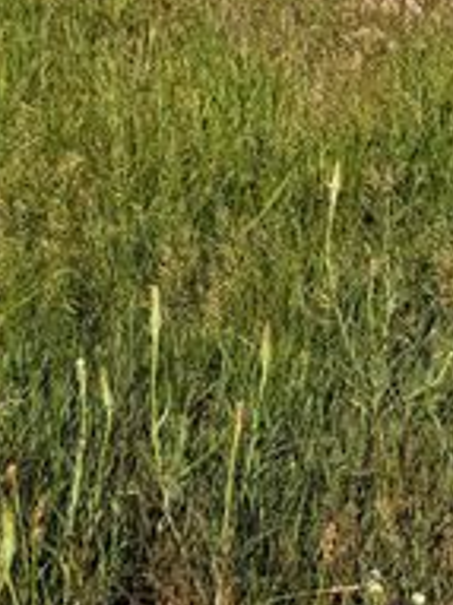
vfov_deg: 19.6
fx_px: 1467
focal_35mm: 84
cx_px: -165
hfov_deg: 16.4
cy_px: -360
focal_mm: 6.76
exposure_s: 1/5714
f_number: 1.78
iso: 80
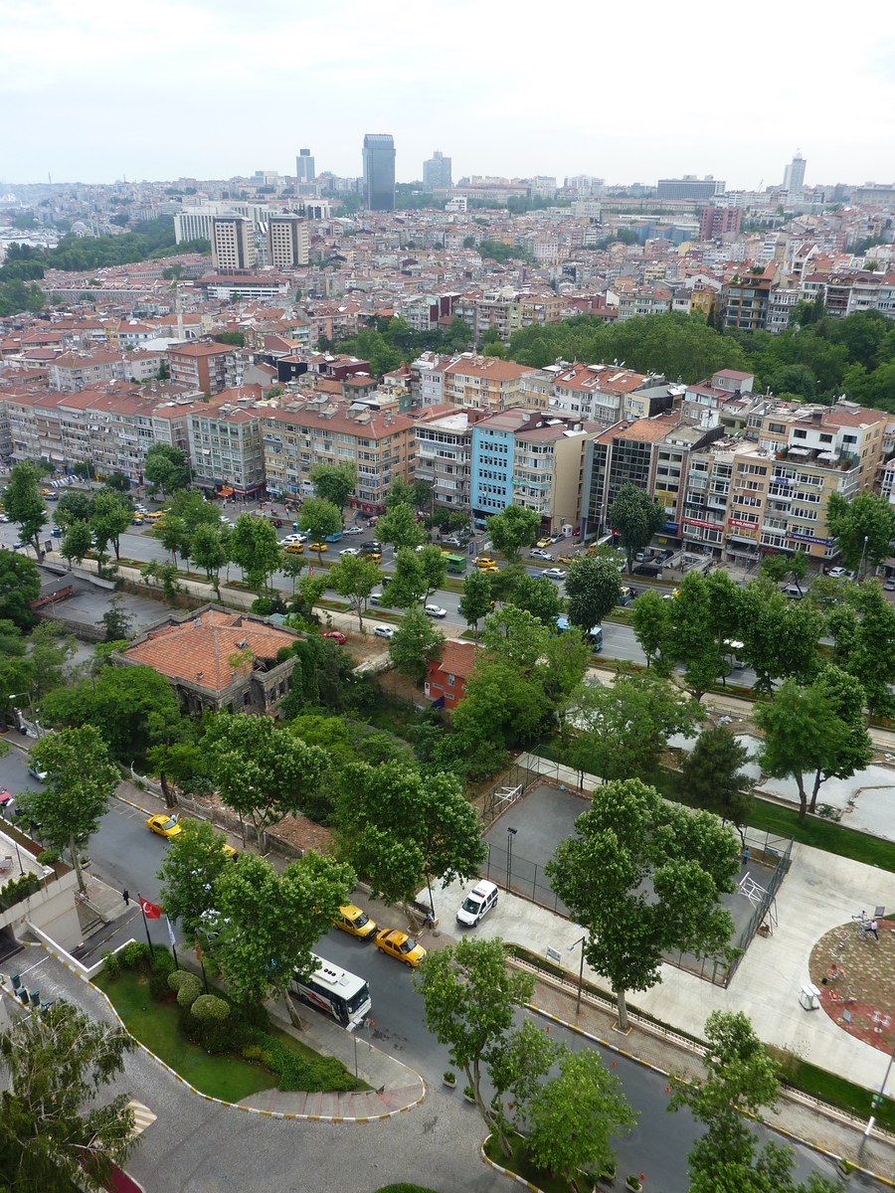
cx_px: 448
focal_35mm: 25
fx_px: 862
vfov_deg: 69.4
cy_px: 596
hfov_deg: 54.9
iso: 80
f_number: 4
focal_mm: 4.1
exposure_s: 1/320
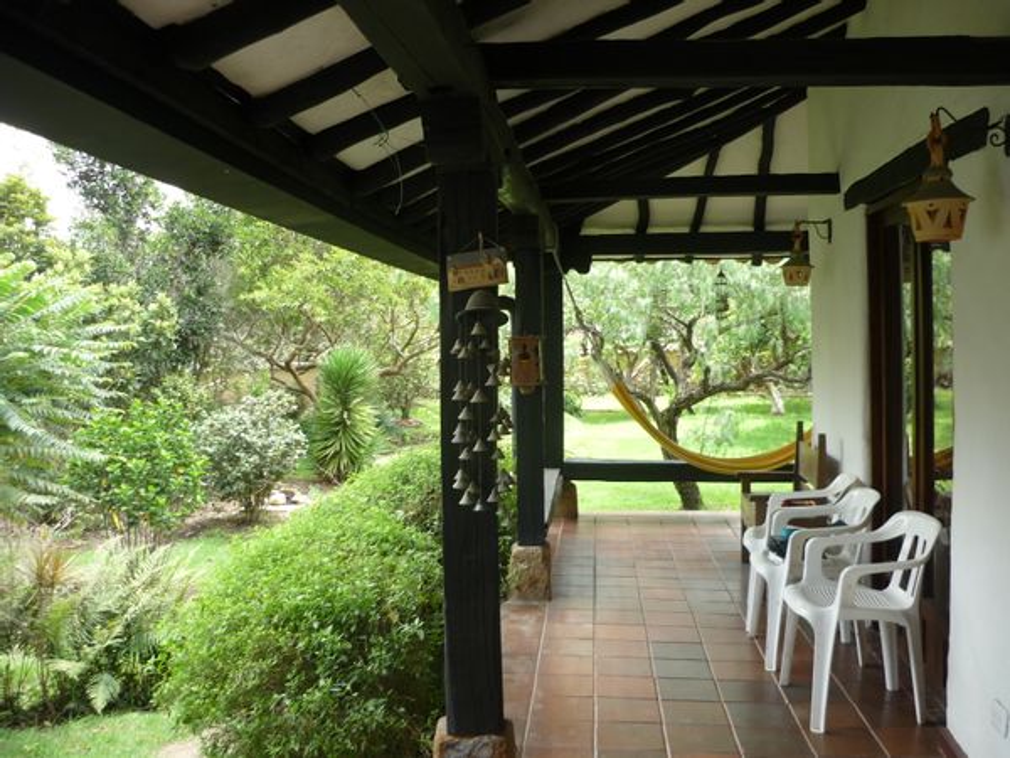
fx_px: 963
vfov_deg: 42.9
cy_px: 379
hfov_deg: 55.4
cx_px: 505
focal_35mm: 33
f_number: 2.8
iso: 100
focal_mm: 5.5
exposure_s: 1/125
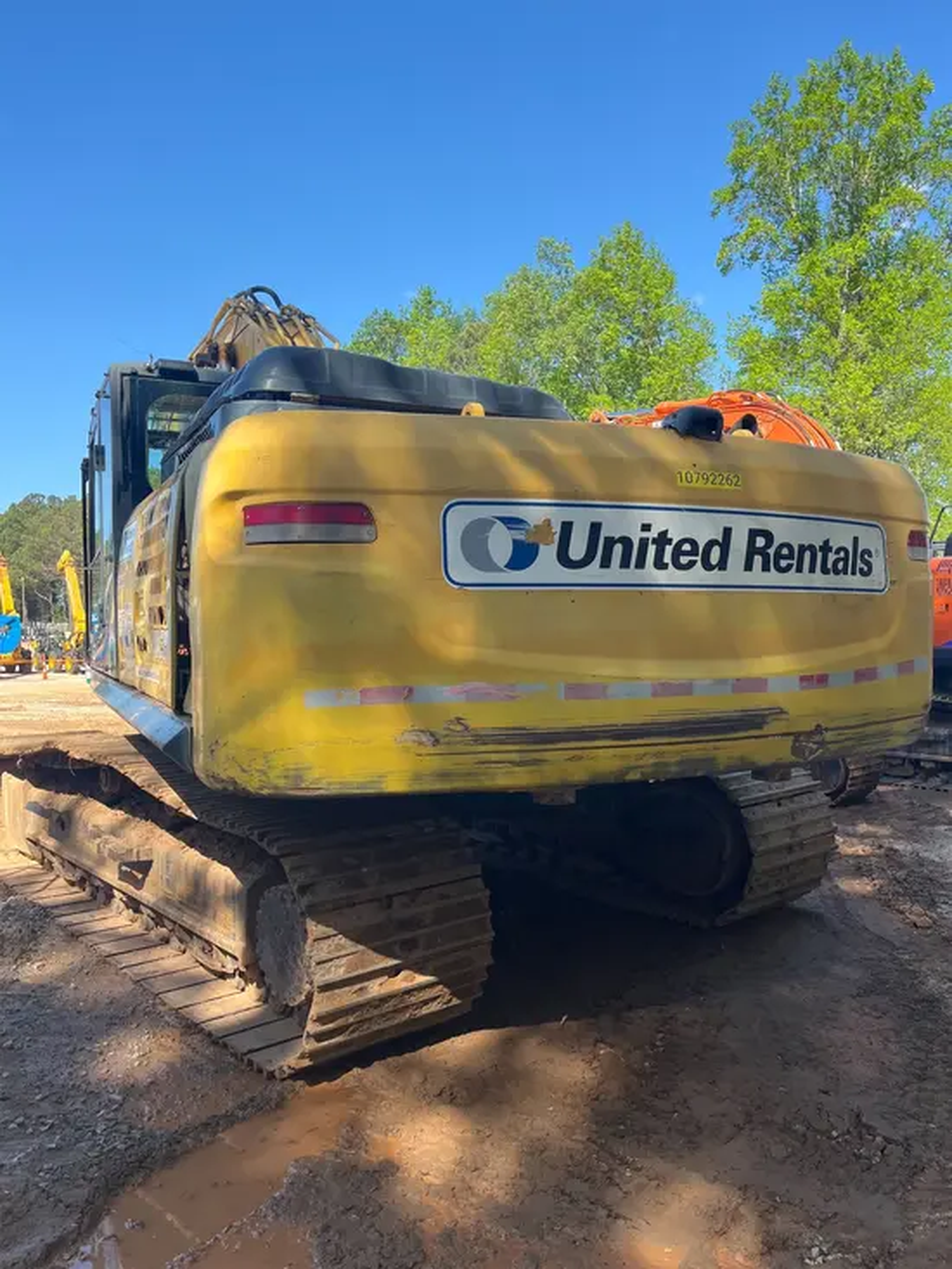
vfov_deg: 67.3
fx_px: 953
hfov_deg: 53.1
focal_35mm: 26
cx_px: 476
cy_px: 634
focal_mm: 5.1
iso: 50
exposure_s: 1/951
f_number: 1.6
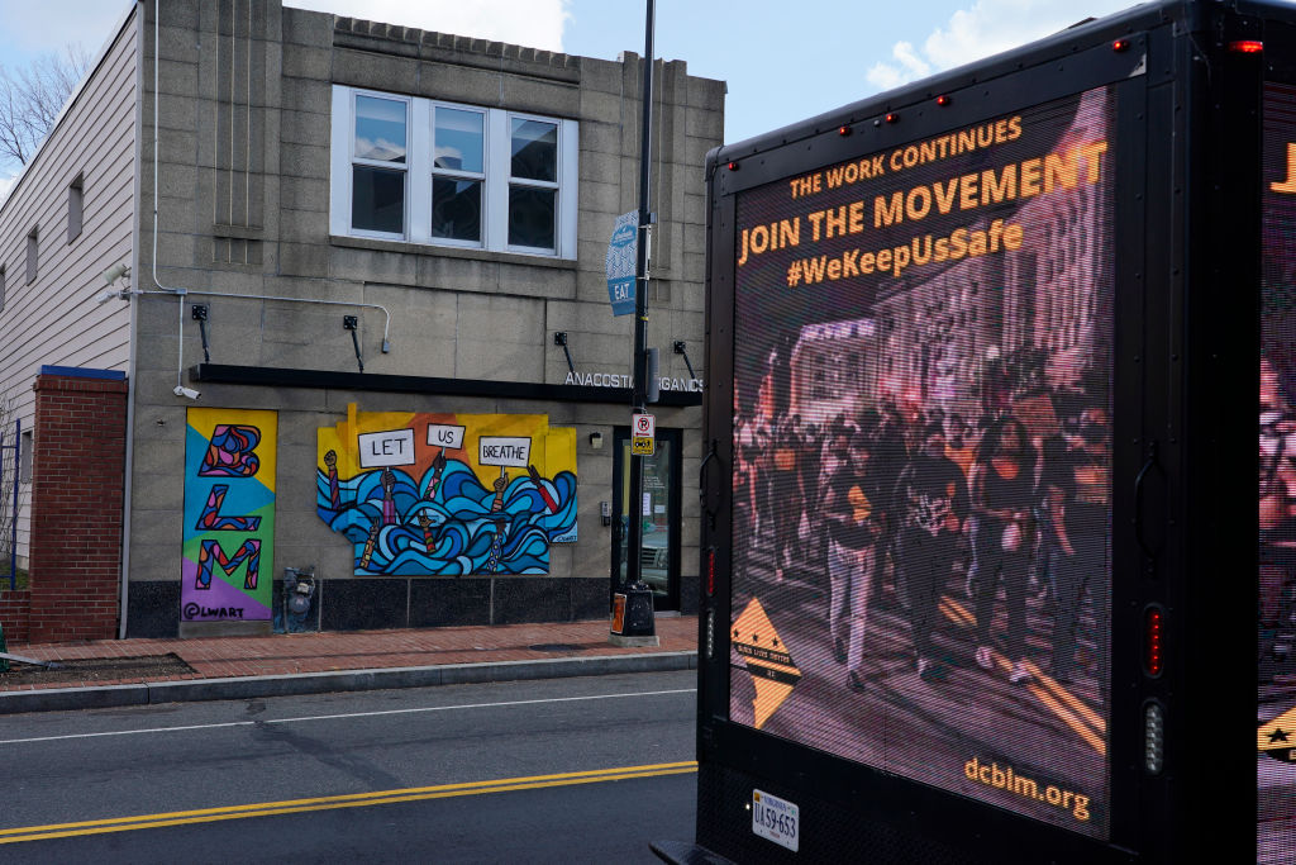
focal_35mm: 40
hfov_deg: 48.5
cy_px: 432
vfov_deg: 33.4
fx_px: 1440
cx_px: 648
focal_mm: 40
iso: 160
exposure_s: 1/250
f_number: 9
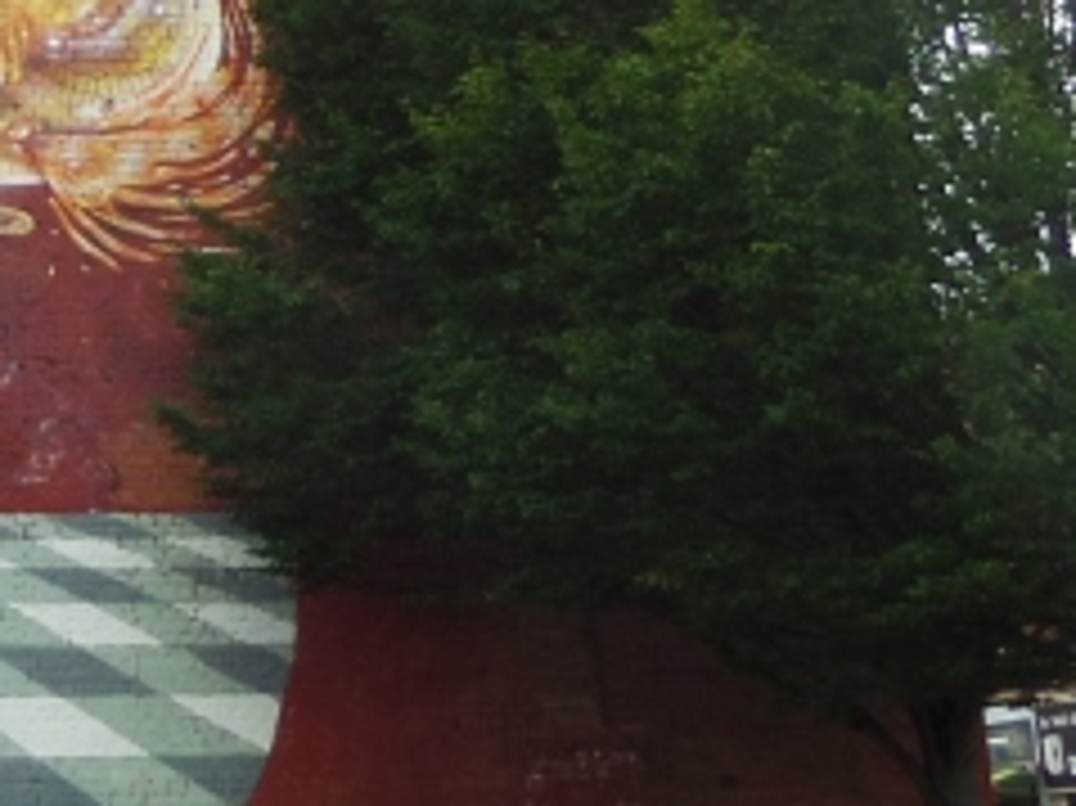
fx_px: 3200
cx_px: -630
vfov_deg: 14.3
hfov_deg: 16.9
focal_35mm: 103
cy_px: 162
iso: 100
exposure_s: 1/500
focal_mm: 4
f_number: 3.2
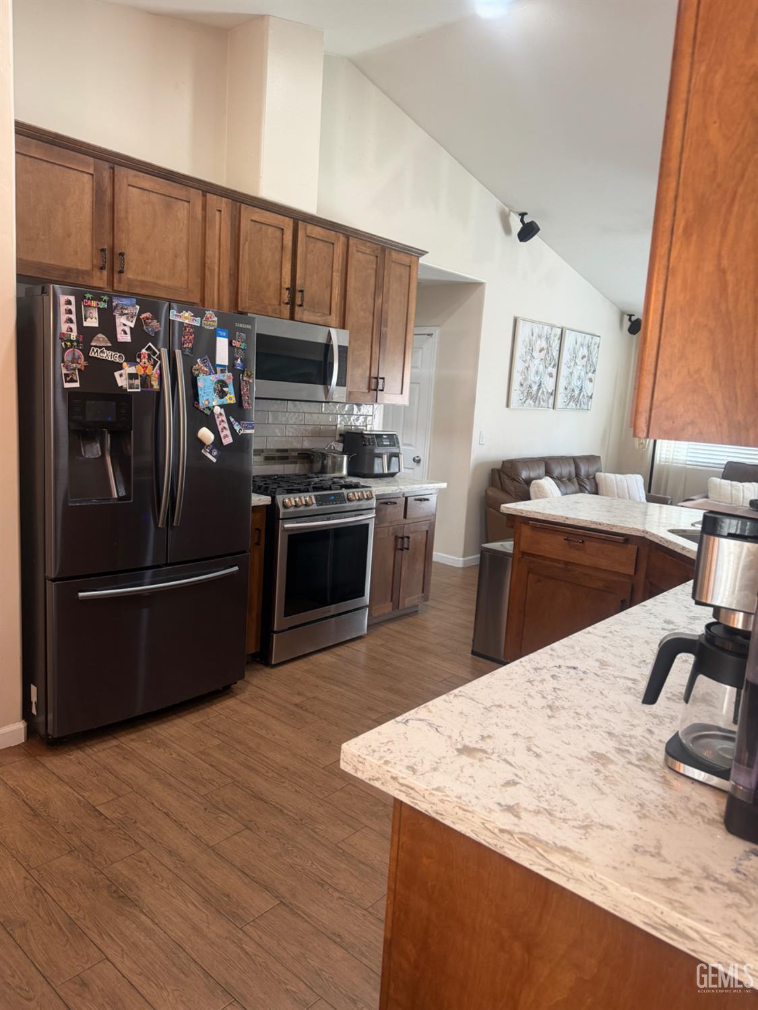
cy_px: 505
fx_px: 700
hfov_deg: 56.8
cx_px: 379
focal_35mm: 24
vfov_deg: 71.6
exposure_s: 1/60
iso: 160
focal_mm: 6.76
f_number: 1.78
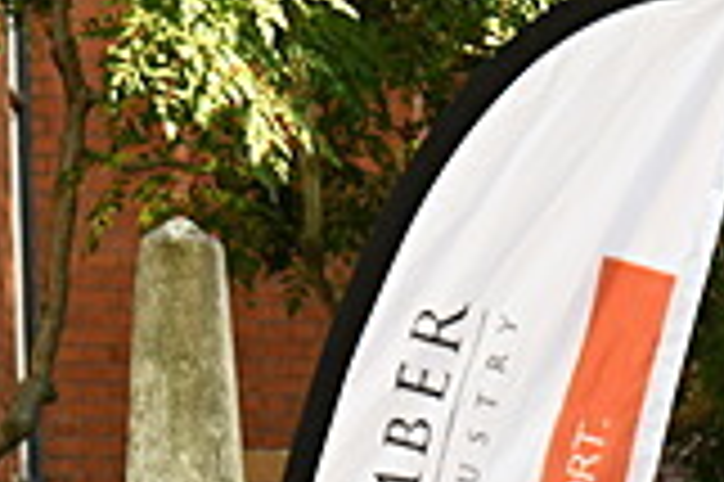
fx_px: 6590
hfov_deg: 6.2
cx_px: 1174
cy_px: 1196
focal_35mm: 328
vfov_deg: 4.1
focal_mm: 66
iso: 400
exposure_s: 1/100
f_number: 8
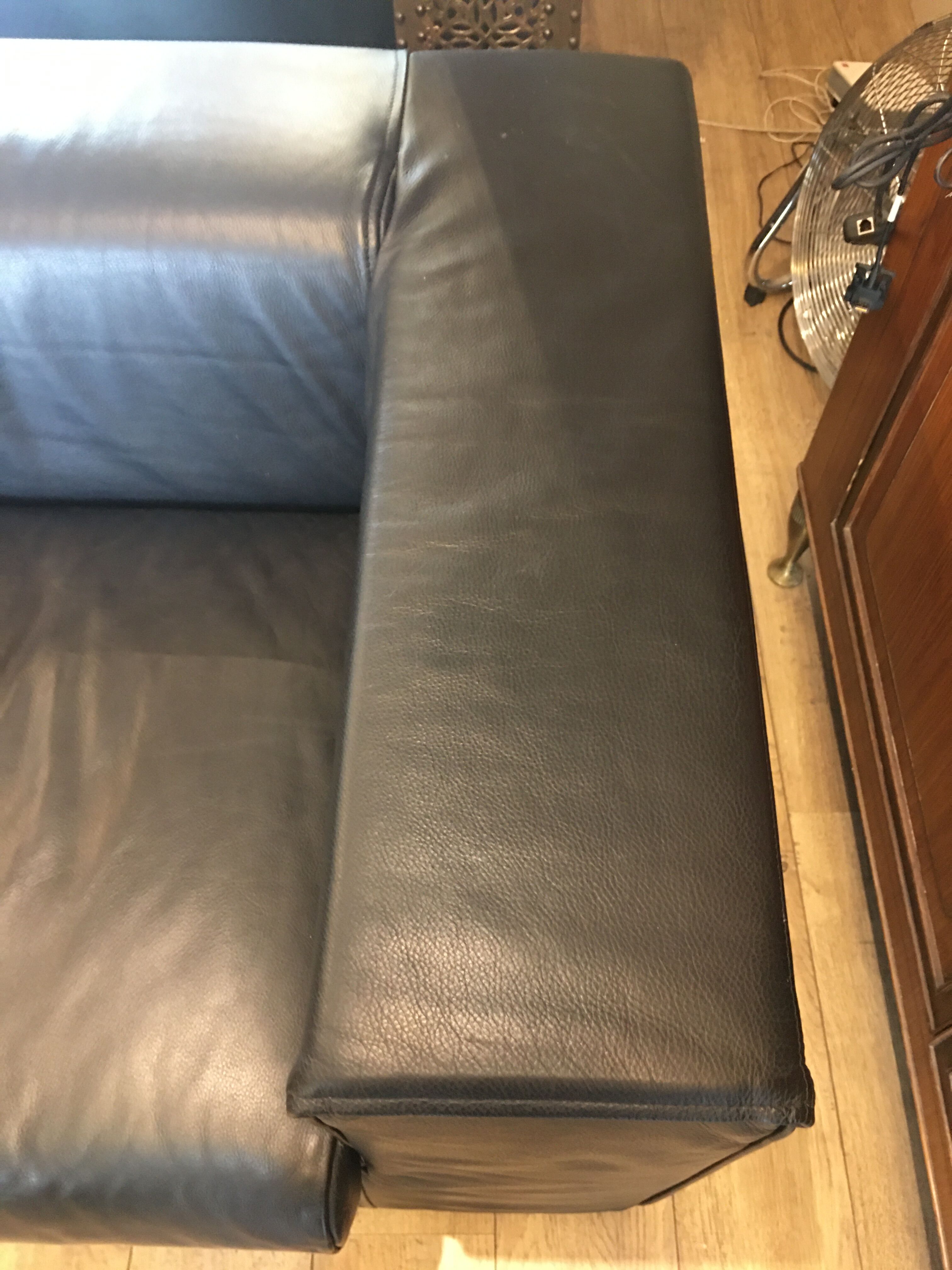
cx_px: 476
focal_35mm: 29
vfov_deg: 61.7
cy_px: 635
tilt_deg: -58.4
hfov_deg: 48.2
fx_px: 1063
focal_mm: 4.15
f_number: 2.2
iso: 125
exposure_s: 1/8
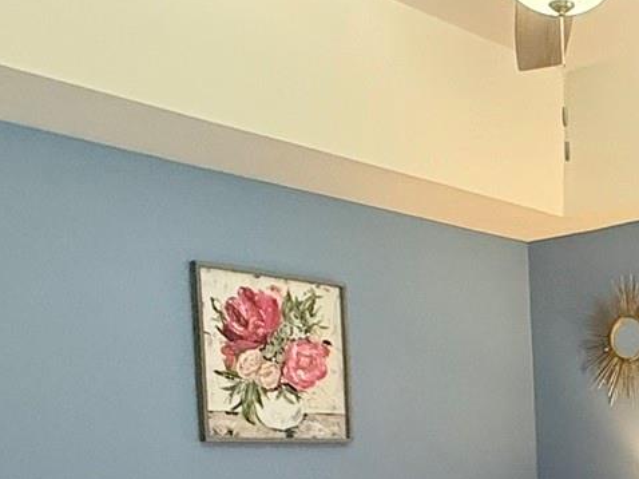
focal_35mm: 60
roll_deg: +1.4
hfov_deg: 28.4
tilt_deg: -4.0
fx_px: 1107
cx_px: 747
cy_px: 549
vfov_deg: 22.7
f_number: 2.2
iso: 400
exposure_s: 1/120
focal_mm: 2.22
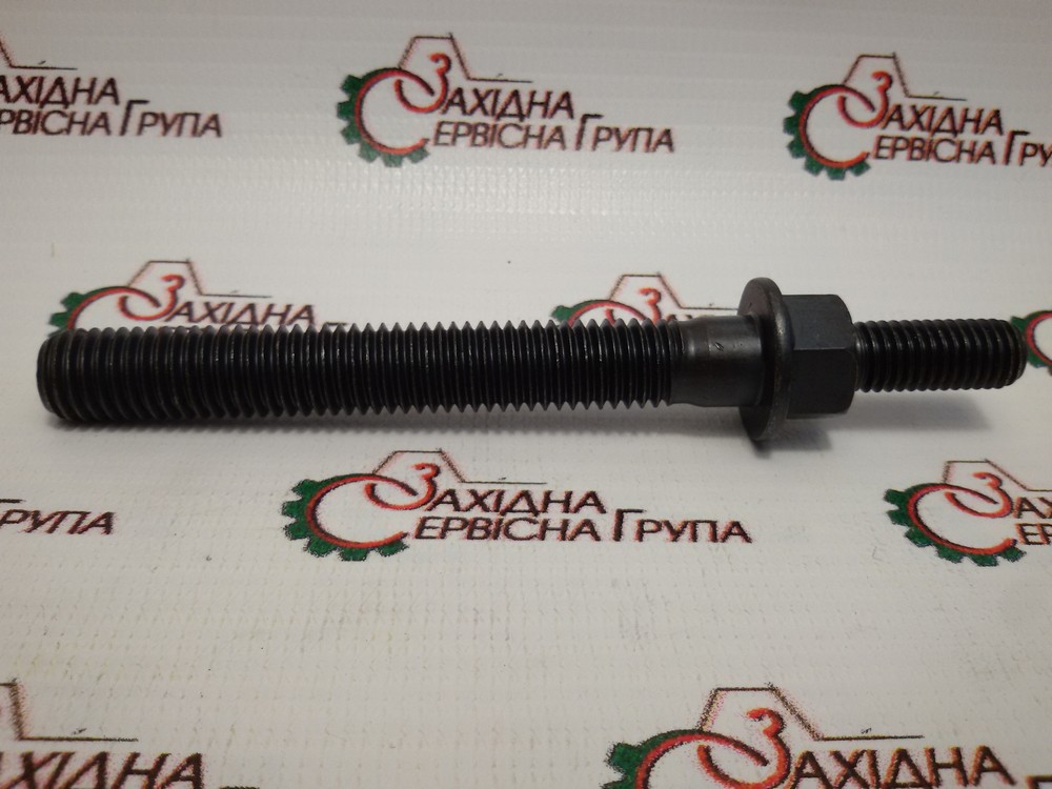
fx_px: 942
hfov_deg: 58.4
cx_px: 526
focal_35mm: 31
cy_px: 394
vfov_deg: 45.4
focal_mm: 2.93
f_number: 2.4
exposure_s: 1/100
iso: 50
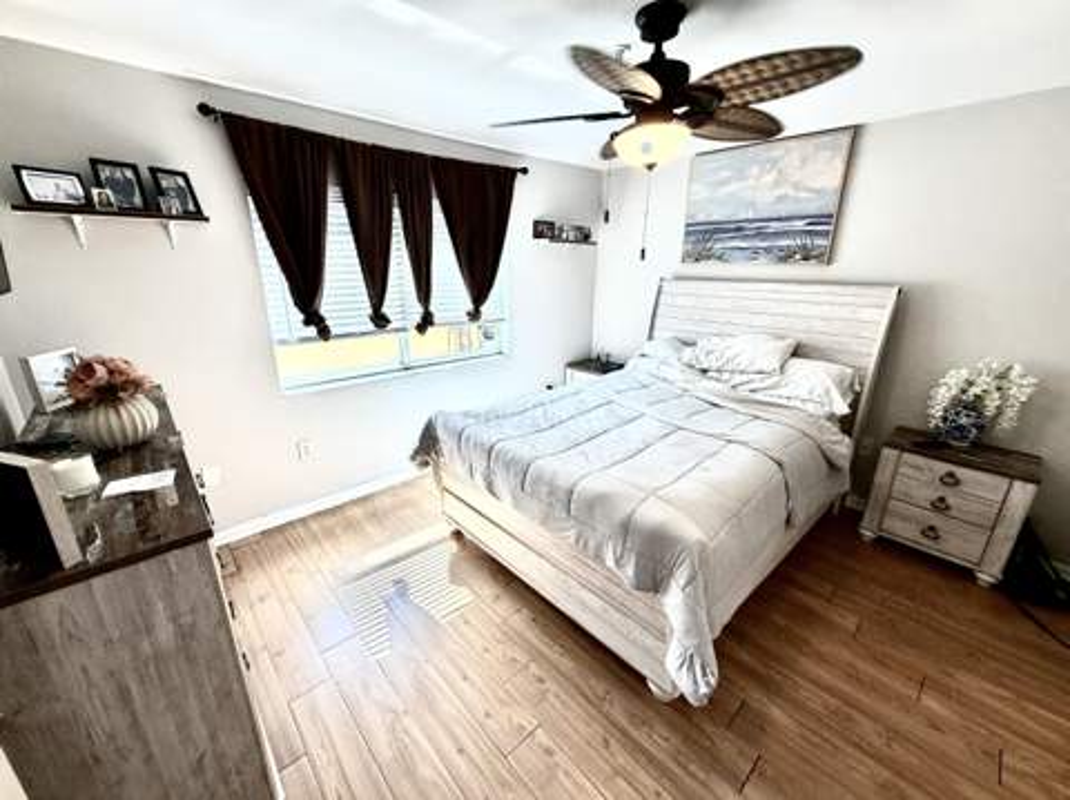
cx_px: 535
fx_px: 432
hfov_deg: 102.1
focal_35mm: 14
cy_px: 400
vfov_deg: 85.6
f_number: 2.2
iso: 80
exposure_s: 1/120
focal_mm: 2.22
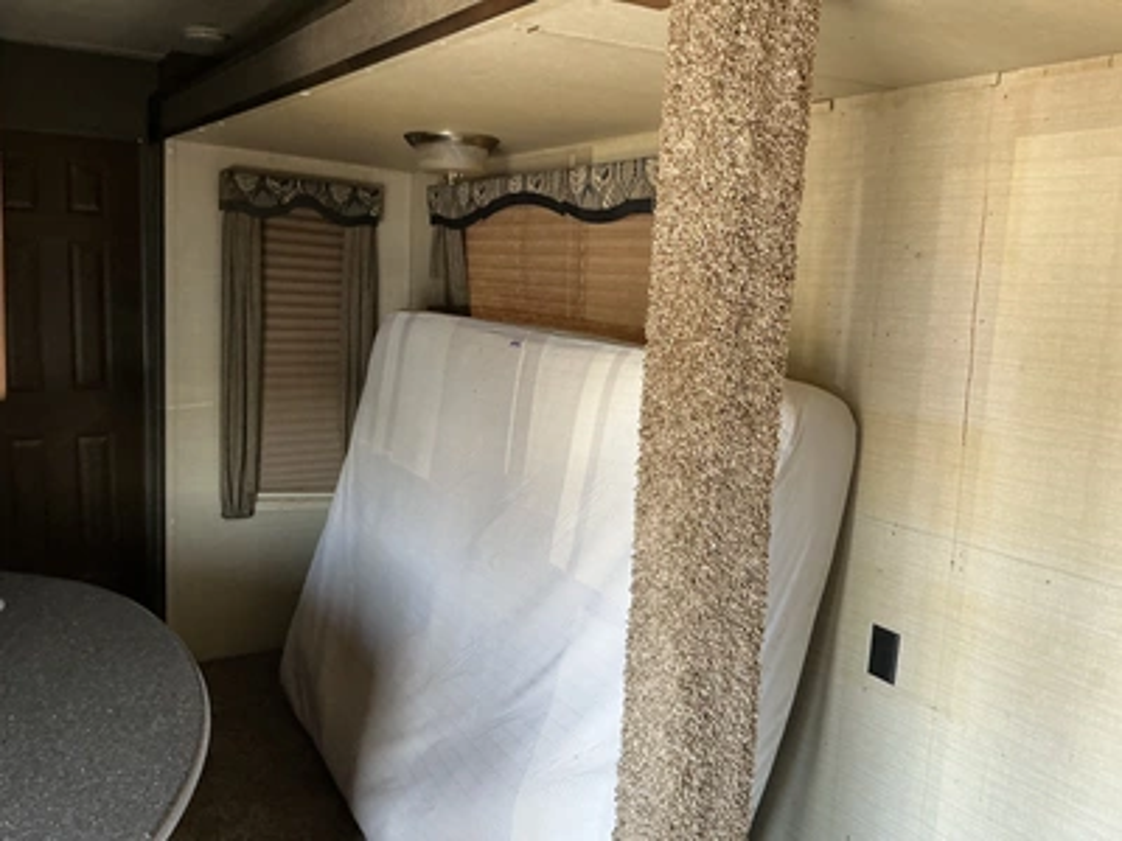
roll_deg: -2.2
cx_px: 561
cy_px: 420
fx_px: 908
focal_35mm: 28
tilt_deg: -7.6
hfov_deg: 63.4
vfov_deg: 49.7
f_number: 1.8
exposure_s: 1/60
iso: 64
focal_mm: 3
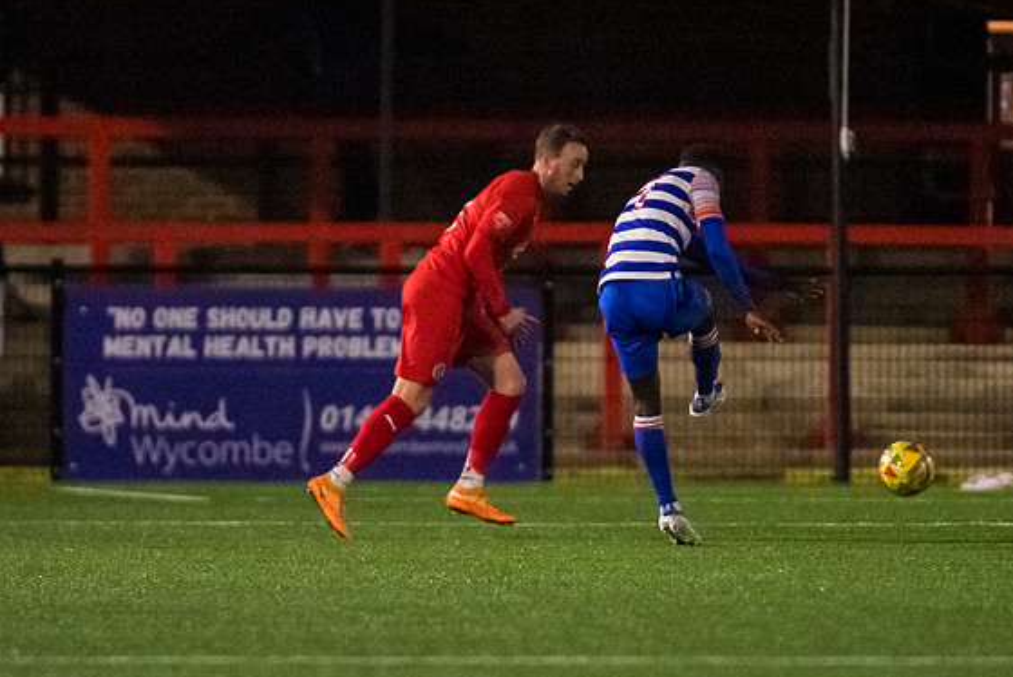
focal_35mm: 759
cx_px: 562
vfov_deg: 1.8
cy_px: 348
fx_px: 21367
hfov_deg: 2.7
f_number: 2.8
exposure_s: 1/1250
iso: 8000
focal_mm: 300
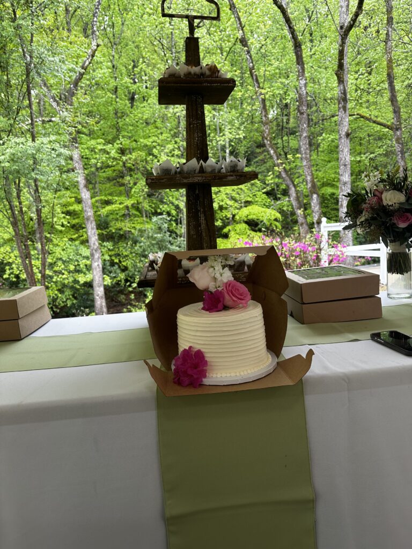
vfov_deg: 71.6
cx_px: 206
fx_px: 381
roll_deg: +4.3
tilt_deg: -9.9
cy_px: 274
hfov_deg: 56.8
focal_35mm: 24
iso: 64
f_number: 1.78
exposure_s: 1/121
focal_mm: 6.86
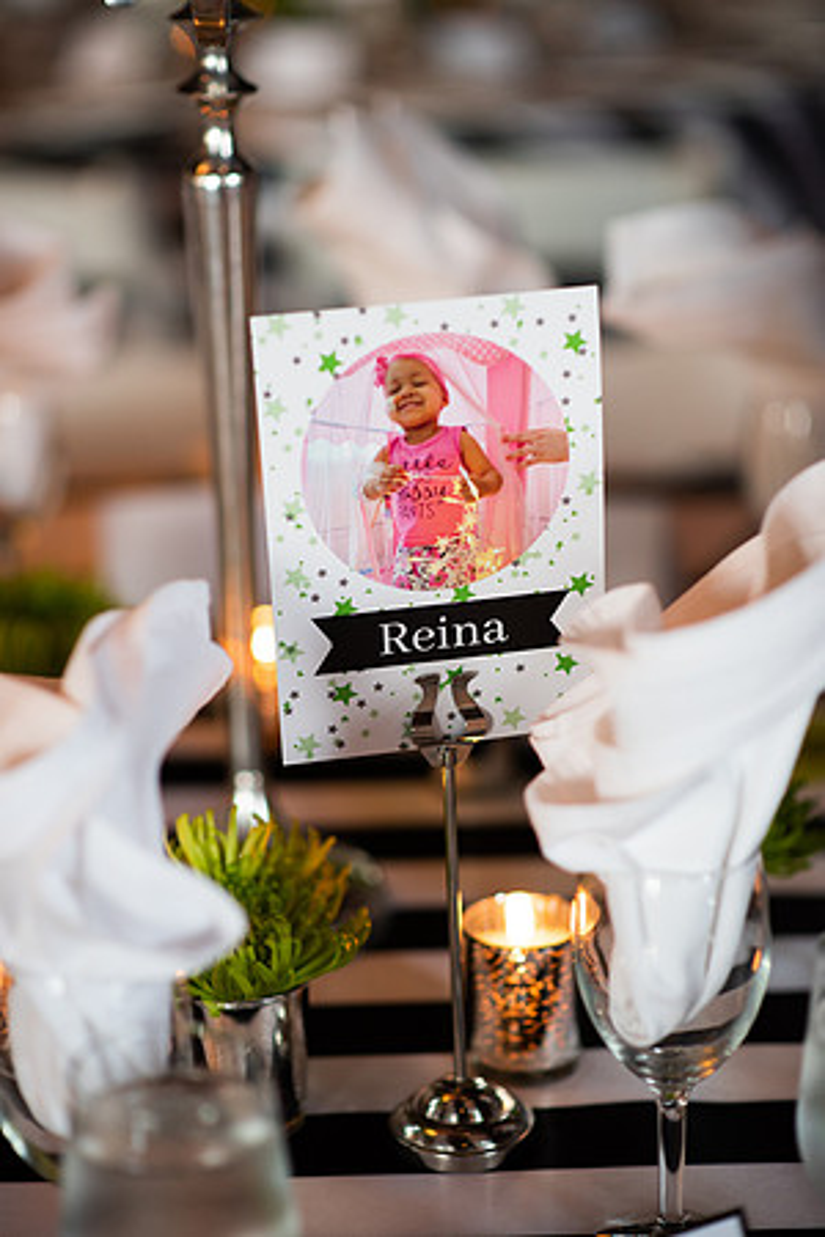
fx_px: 2922
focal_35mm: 85
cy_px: 618
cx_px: 412
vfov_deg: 23.9
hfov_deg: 16.1
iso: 640
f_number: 2
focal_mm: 85
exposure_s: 1/200
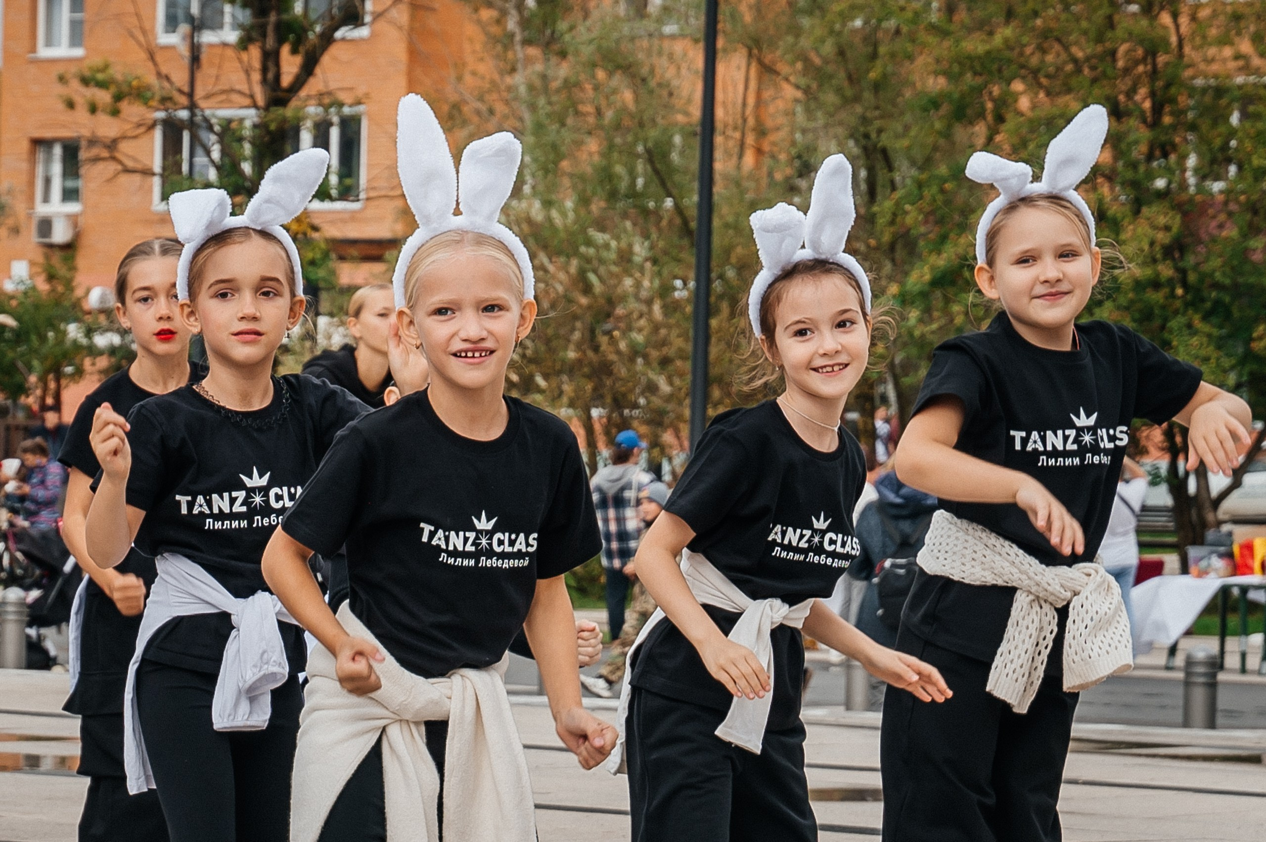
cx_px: -49
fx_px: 6078
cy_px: 617
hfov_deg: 11.7
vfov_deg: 7.9
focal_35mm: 173
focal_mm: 55
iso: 110
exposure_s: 1/250
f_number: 5.6
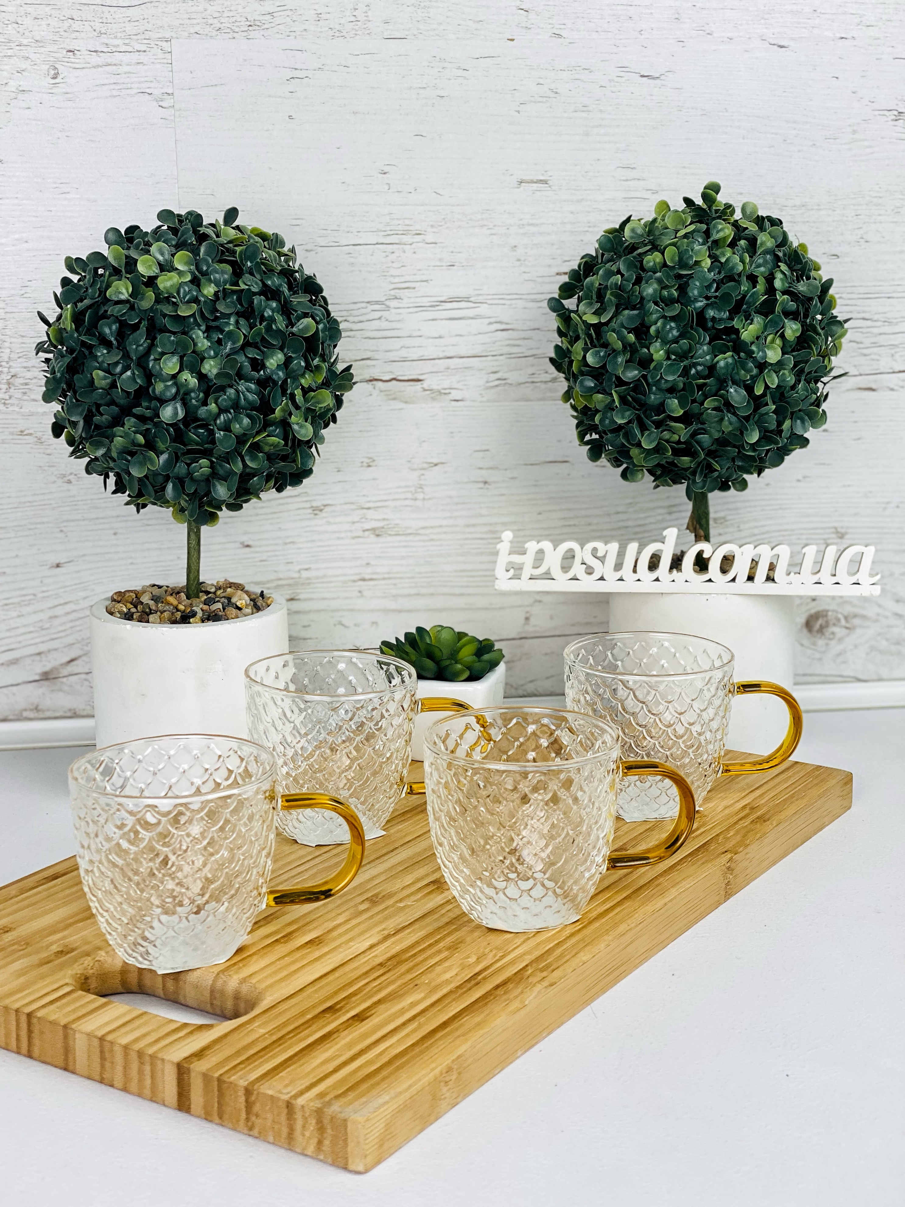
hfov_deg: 28.0
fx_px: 1813
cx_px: 452
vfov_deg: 36.8
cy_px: 604
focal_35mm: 52
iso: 20
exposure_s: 1/237
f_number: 2
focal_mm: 6
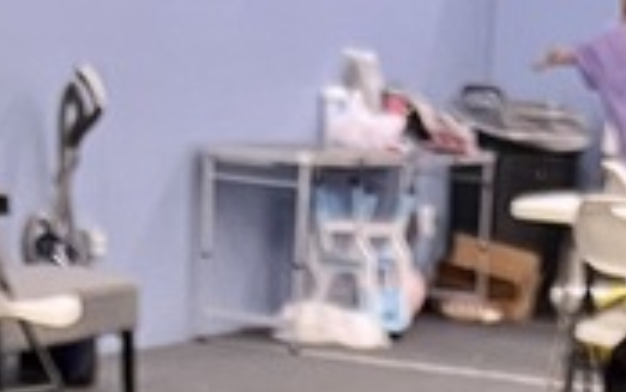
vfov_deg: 6.3
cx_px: 554
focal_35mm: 162
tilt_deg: -25.9
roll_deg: -7.0
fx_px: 2766
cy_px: 1669
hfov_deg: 12.8
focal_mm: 5.7
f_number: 1.5
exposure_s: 1/60
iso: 250
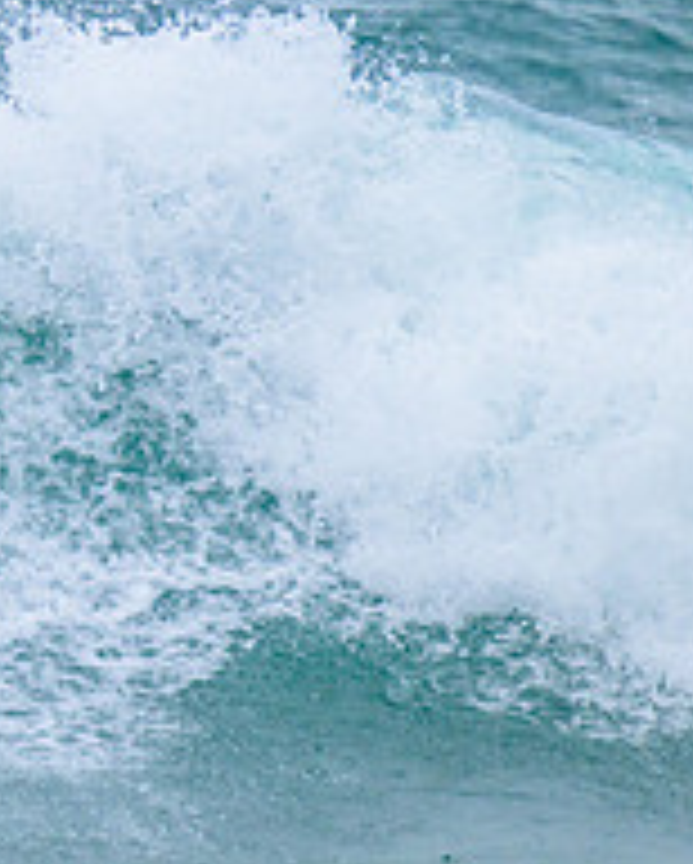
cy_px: 263
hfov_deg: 1.0
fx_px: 40597
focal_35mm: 1586
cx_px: -558
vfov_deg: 1.2
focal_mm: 560
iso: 560
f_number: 8
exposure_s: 1/2000
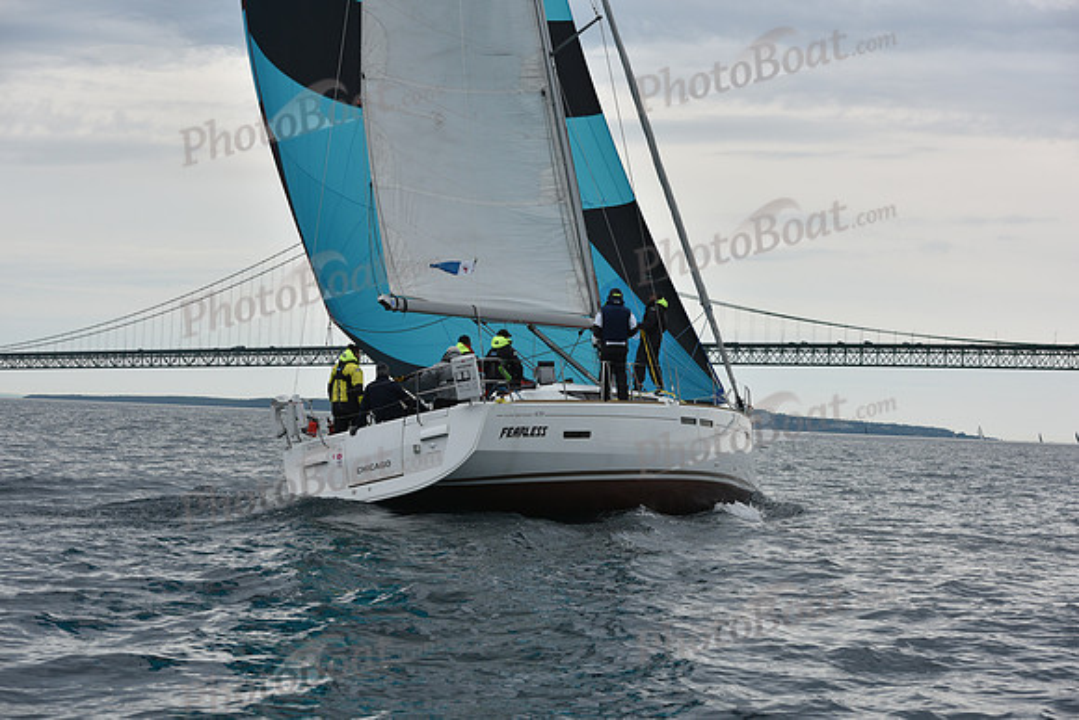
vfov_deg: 19.5
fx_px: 2098
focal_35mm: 70
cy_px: 360
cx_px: 540
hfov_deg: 28.8
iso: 250
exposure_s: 1/800
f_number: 6.3
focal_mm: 70
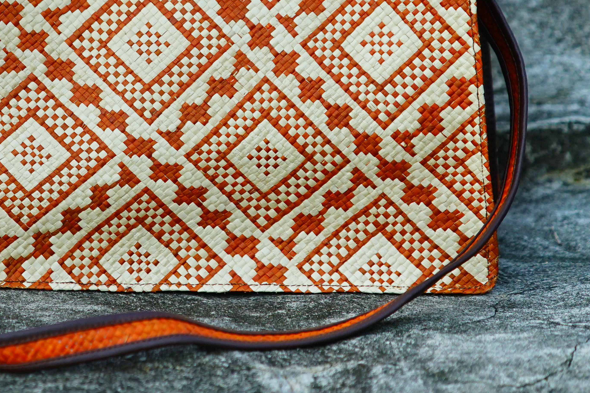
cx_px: 116
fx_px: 6440
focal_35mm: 393
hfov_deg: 5.2
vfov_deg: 3.5
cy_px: -28
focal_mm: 180
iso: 400
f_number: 2.8
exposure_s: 1/500
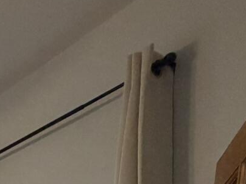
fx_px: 505
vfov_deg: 14.5
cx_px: -230
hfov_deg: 18.8
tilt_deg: -7.4
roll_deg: -1.6
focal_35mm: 71
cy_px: 429
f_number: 2.2
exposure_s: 1/60
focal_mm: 2.22
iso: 200
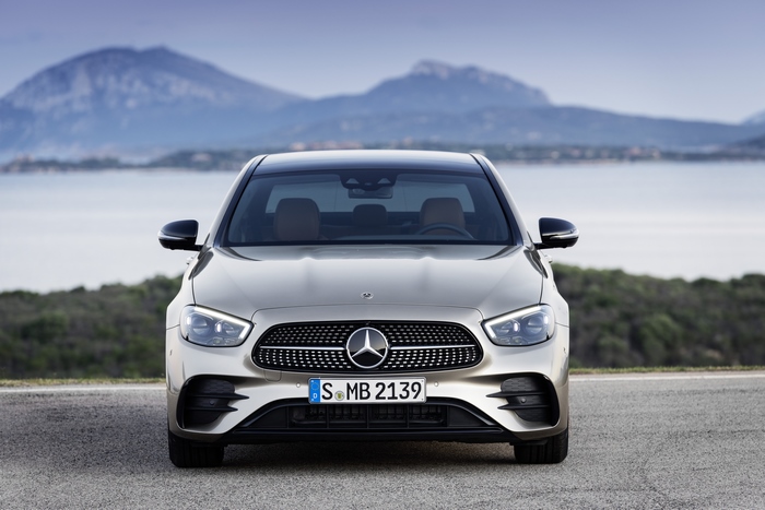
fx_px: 3932
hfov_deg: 11.1
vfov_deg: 7.4
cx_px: 382
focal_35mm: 185
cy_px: 255
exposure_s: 1/30
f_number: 5.6
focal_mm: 185
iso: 200
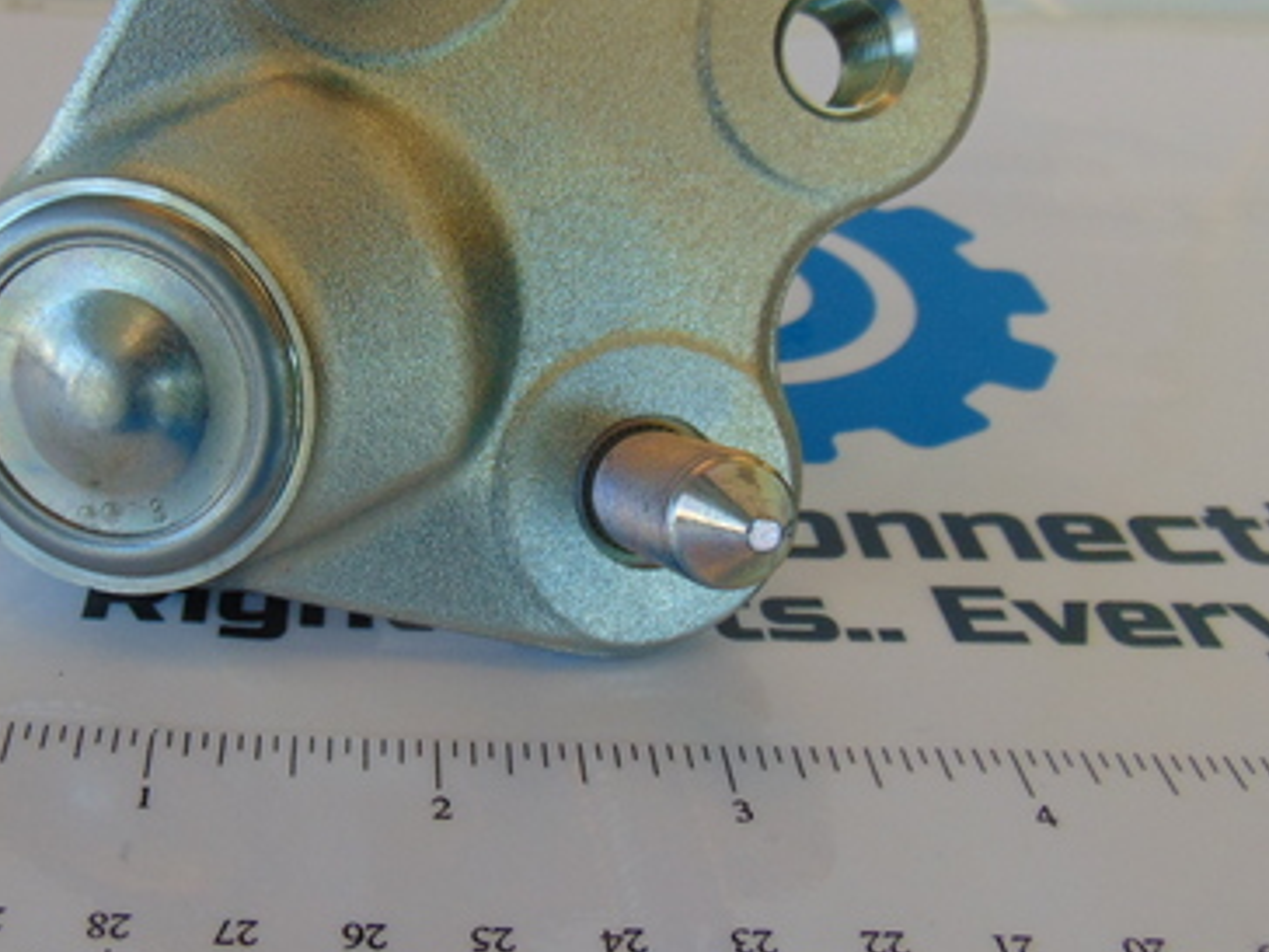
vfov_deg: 32.6
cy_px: 321
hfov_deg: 41.7
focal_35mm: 44
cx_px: 321
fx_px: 1613
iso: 80
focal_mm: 4.5
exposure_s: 1/250
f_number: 3
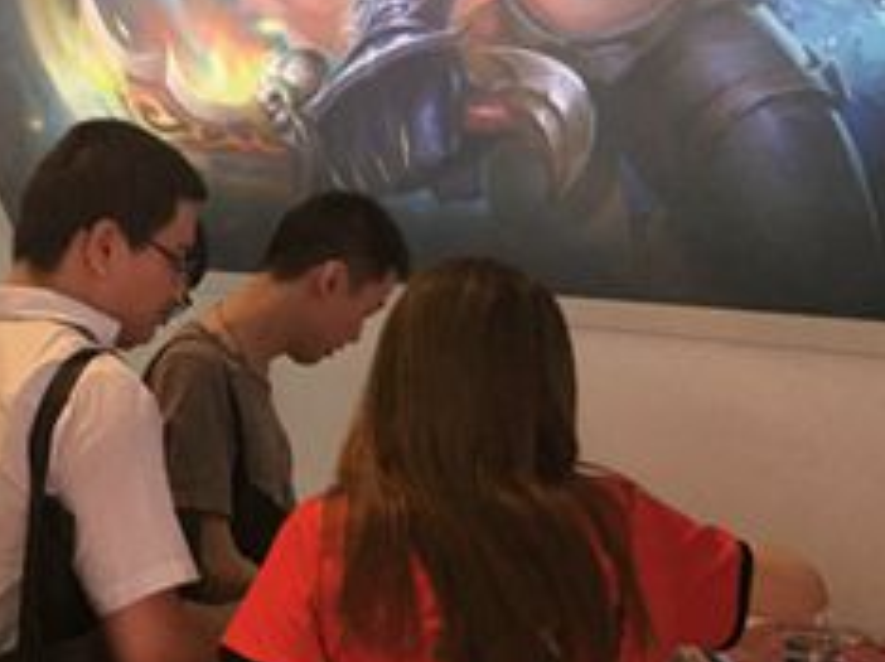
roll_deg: -2.1
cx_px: 83
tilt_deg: +1.3
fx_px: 1583
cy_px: 255
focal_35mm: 62
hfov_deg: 29.9
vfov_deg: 23.6
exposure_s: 1/33
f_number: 2.2
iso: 50
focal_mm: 4.15
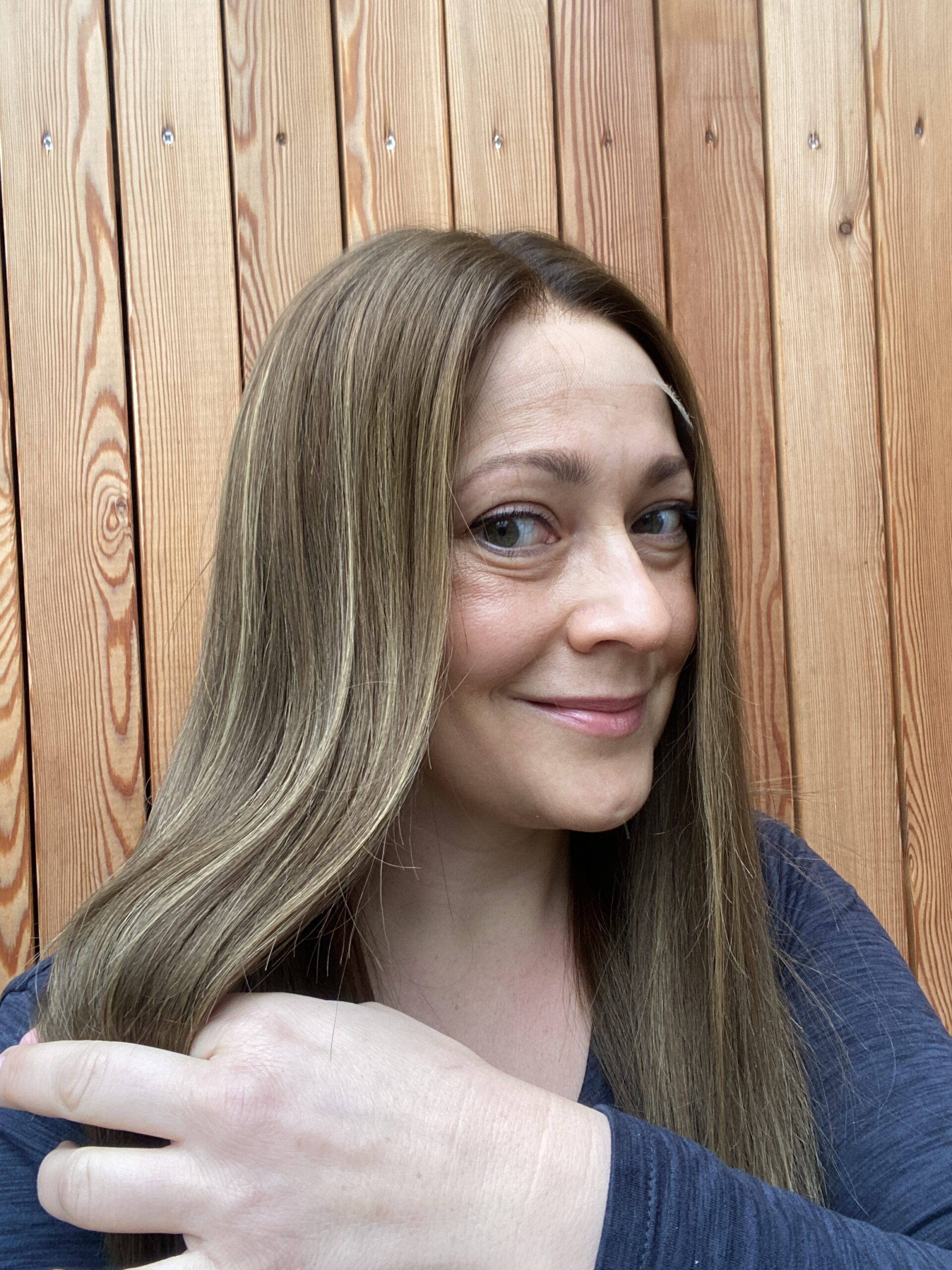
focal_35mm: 30
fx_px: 1100
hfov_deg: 46.8
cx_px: 476
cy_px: 635
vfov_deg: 60.0
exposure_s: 1/67
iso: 100
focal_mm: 2.71
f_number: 2.2
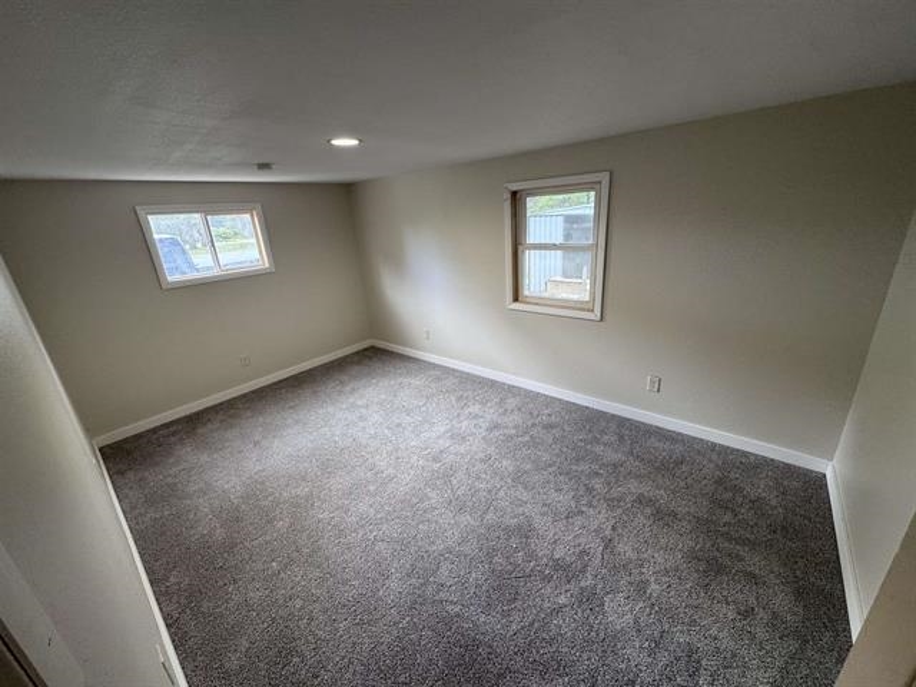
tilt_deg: -20.3
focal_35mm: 14
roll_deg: +3.8
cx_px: 458
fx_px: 370
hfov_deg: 102.1
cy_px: 344
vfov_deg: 85.7
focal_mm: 2.22
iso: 160
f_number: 2.2
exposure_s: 1/120
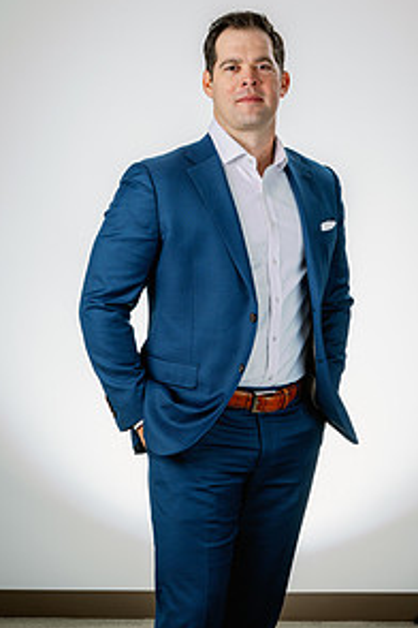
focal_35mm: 78
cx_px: 260
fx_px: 1358
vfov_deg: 25.9
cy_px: 382
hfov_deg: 17.5
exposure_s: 1/160
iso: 125
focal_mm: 51
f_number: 8
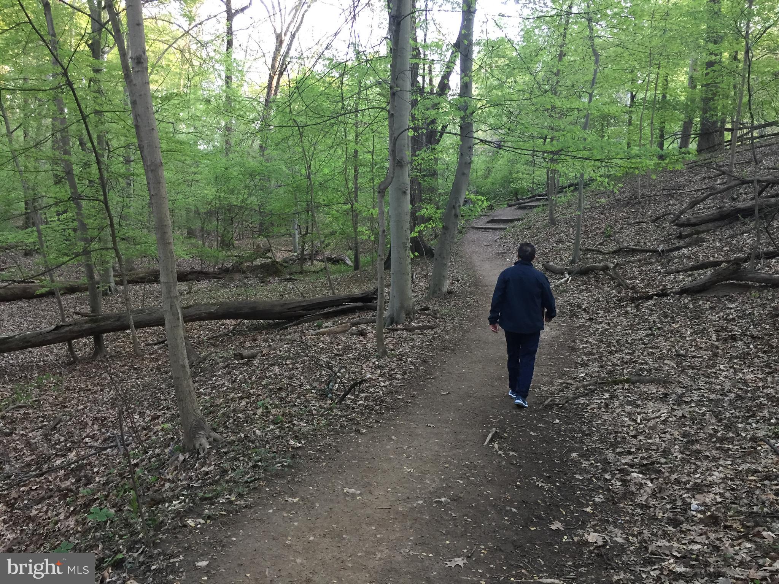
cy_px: 292
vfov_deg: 48.2
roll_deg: -0.7
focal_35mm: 29
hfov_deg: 61.7
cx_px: 390
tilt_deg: -7.9
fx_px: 653
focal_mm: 4.15
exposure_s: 1/30
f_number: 2.2
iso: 50
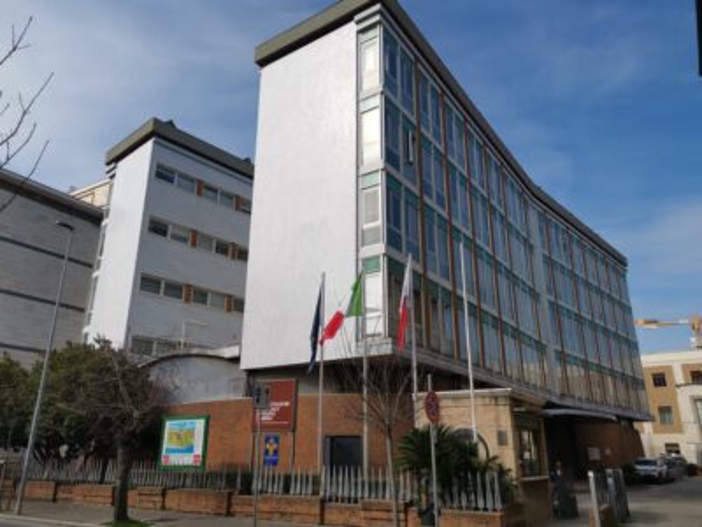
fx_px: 548
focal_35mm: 27
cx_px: 351
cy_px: 264
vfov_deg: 51.4
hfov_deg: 65.3
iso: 50
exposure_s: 1/2545
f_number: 1.8
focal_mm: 5.58
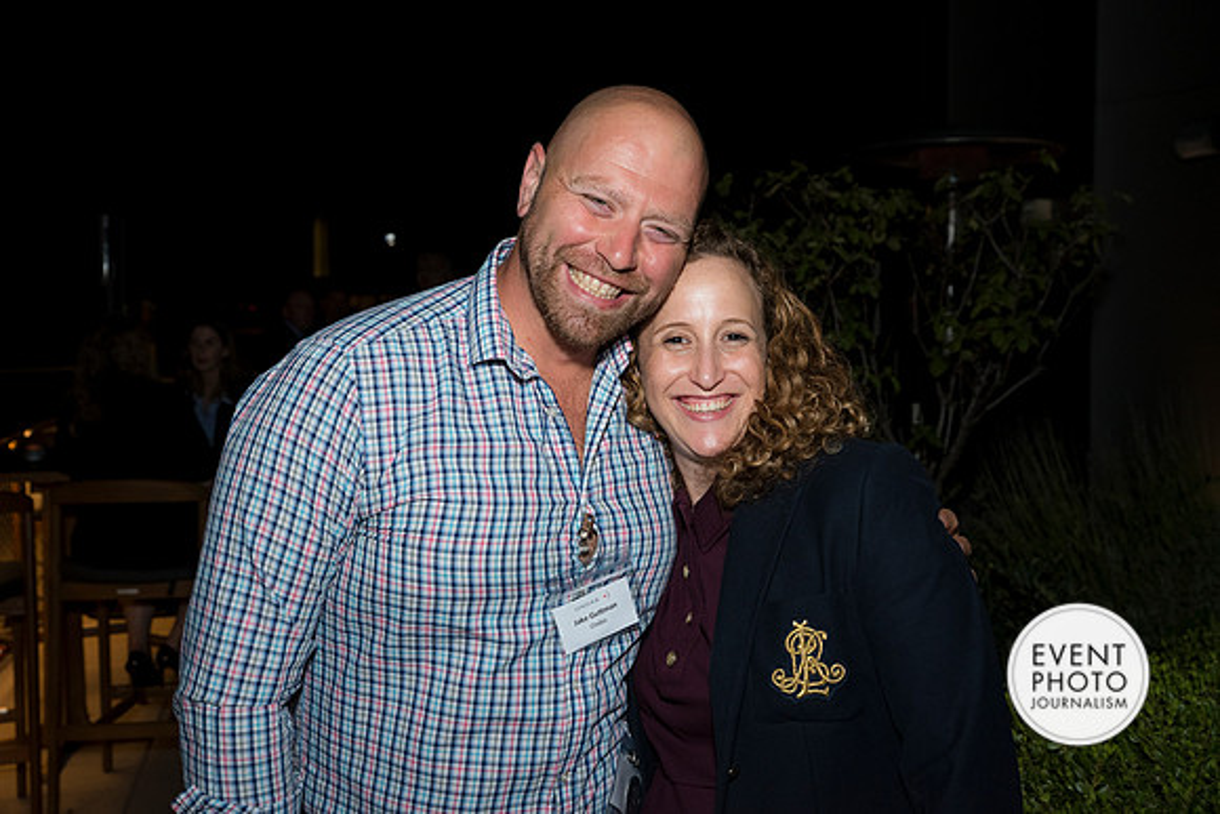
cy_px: 407
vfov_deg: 35.1
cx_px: 610
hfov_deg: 50.7
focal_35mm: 38
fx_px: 1288
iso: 1250
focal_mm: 38
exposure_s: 1/125
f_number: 5.6
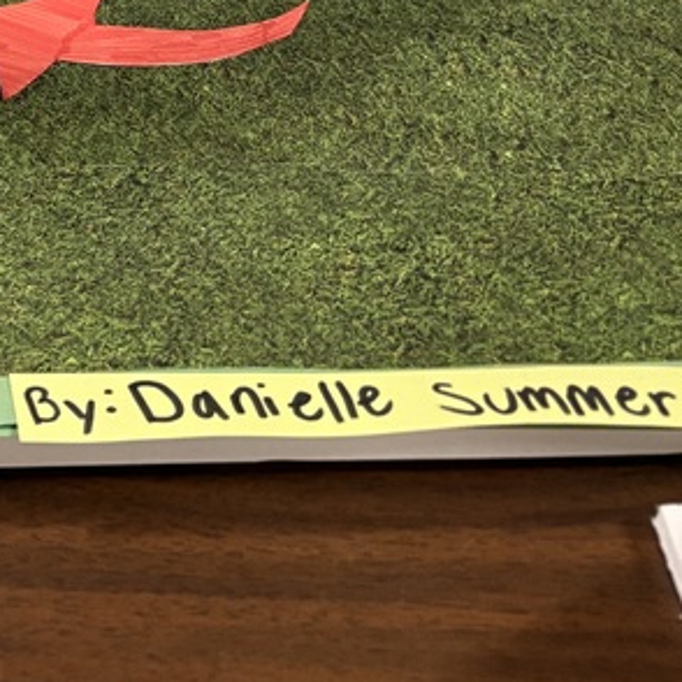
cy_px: -443
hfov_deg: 20.1
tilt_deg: -22.4
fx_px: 1783
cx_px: -174
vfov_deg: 18.3
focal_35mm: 80
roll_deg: +1.5
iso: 250
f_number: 1.6
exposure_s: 1/60
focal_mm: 5.96
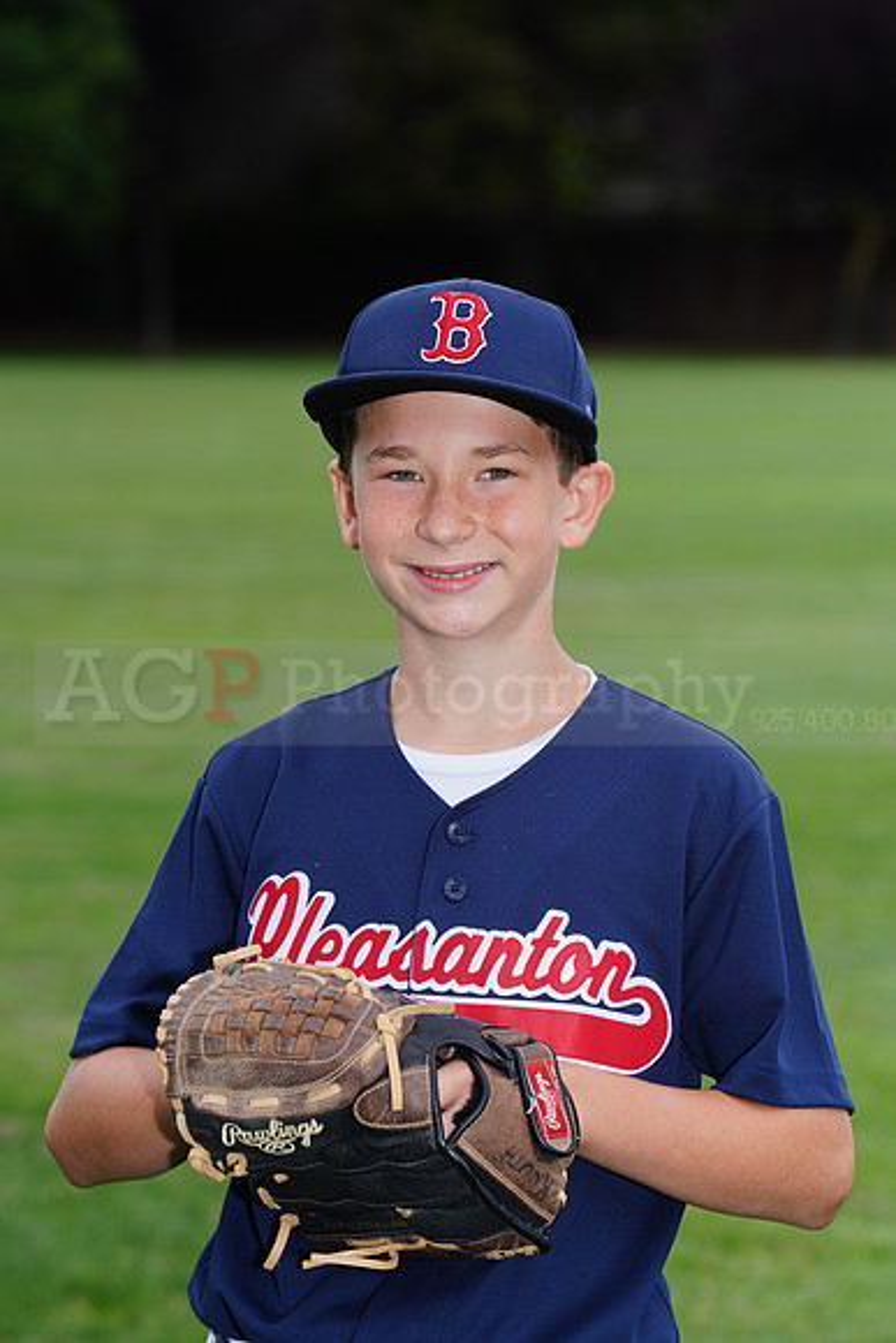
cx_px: 448
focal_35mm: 200
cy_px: 672
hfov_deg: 6.9
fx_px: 7462
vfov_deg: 10.3
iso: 200
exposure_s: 1/250
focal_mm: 200
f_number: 9
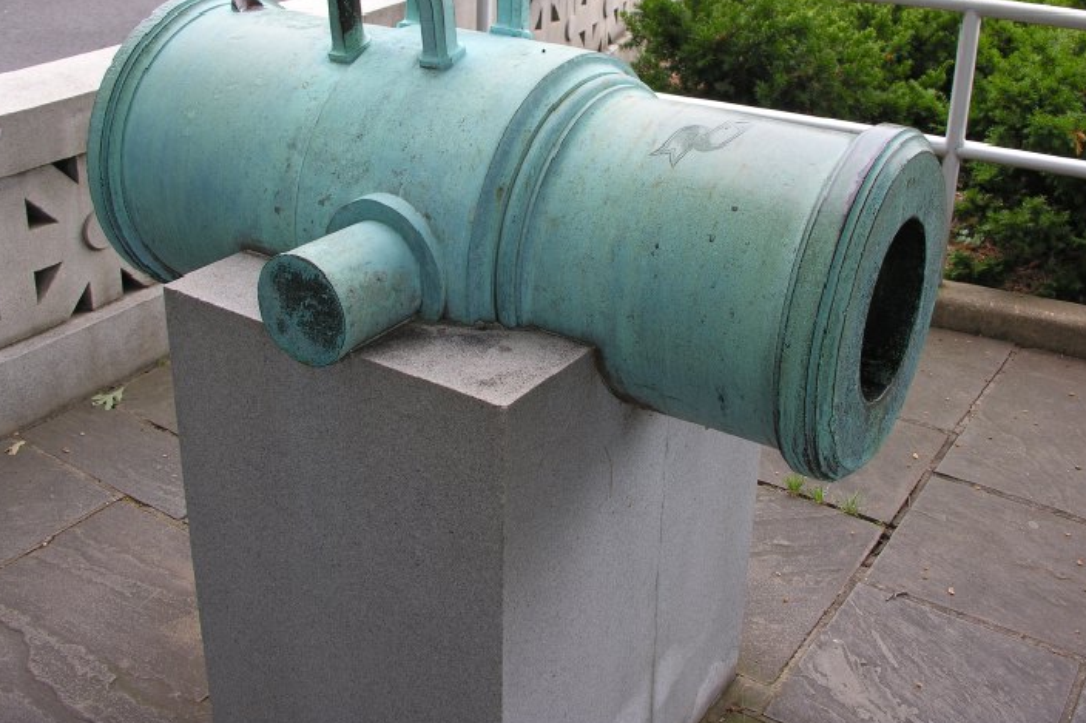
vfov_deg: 32.5
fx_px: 1236
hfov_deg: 47.4
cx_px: 554
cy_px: 277
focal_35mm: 41
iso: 50
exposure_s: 1/95
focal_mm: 8.9
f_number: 4
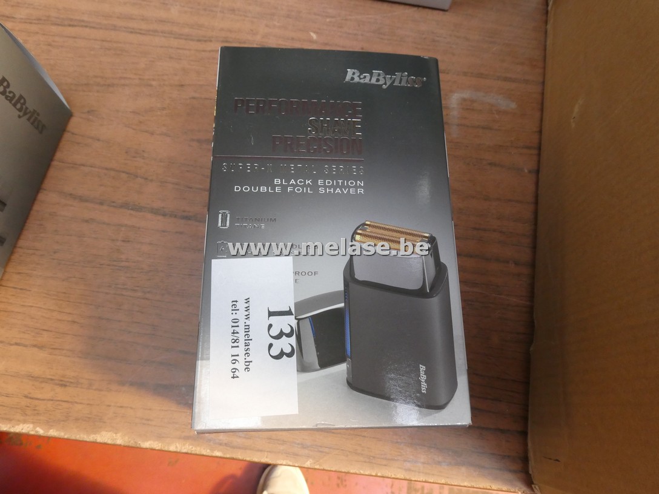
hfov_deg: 71.6
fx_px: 457
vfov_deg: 56.8
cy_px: 247
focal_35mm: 24
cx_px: 330
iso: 320
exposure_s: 1/125
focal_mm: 4.3
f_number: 3.3
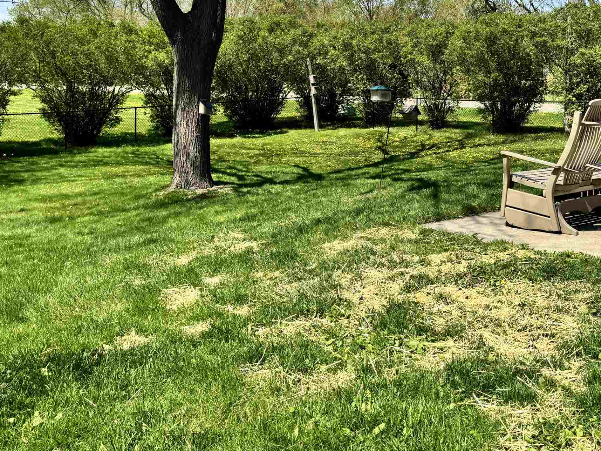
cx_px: 354
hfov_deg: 43.7
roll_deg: -0.5
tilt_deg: -1.9
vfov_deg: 32.8
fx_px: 747
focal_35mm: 43
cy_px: 98
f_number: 1.78
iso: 80
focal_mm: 6.76
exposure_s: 1/3802
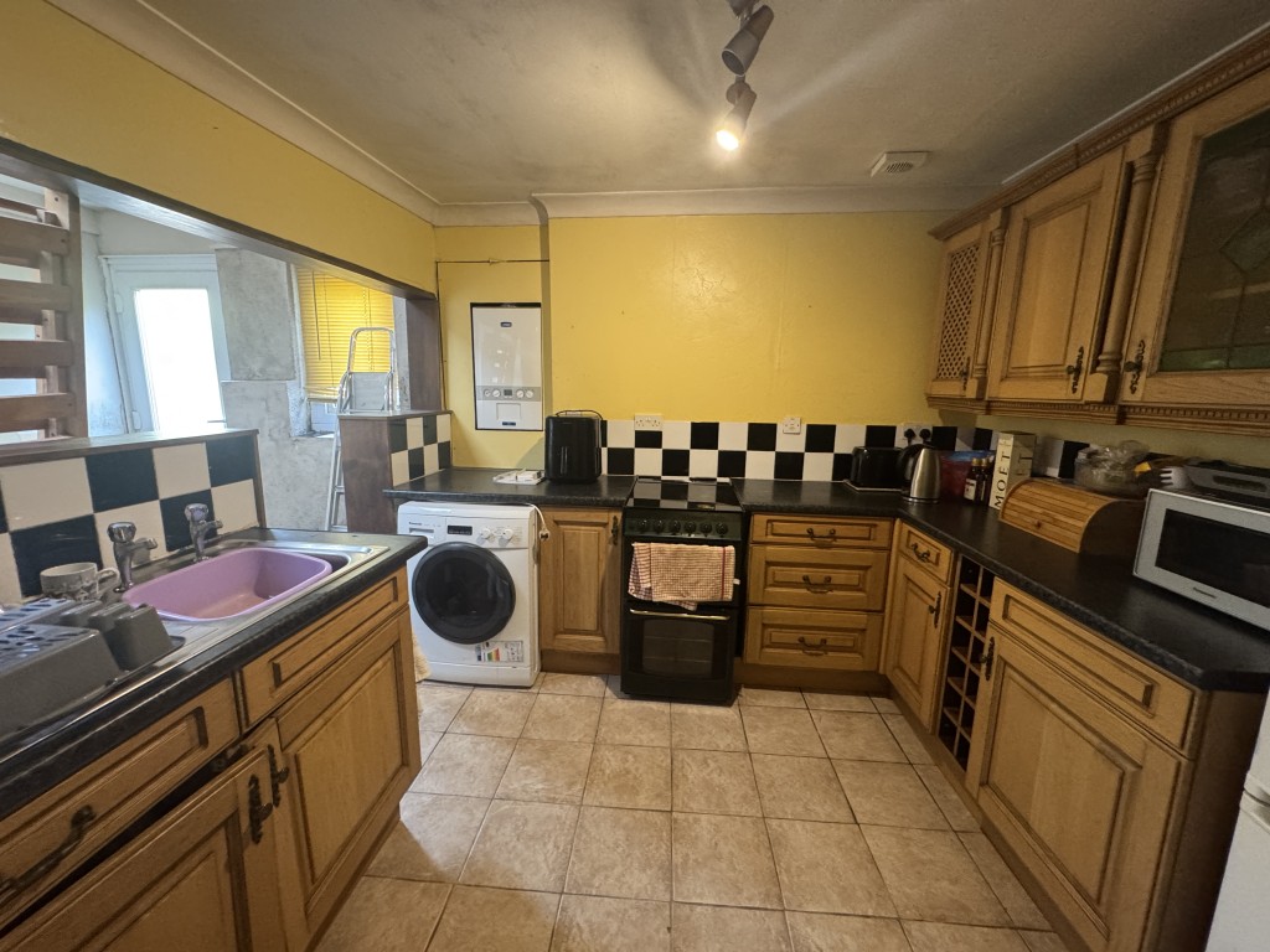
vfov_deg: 85.7
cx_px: 635
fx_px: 514
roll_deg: +0.1
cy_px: 476
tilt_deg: -8.4
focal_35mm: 14
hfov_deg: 102.1
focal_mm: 2.22
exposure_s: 1/50
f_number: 2.2
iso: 500
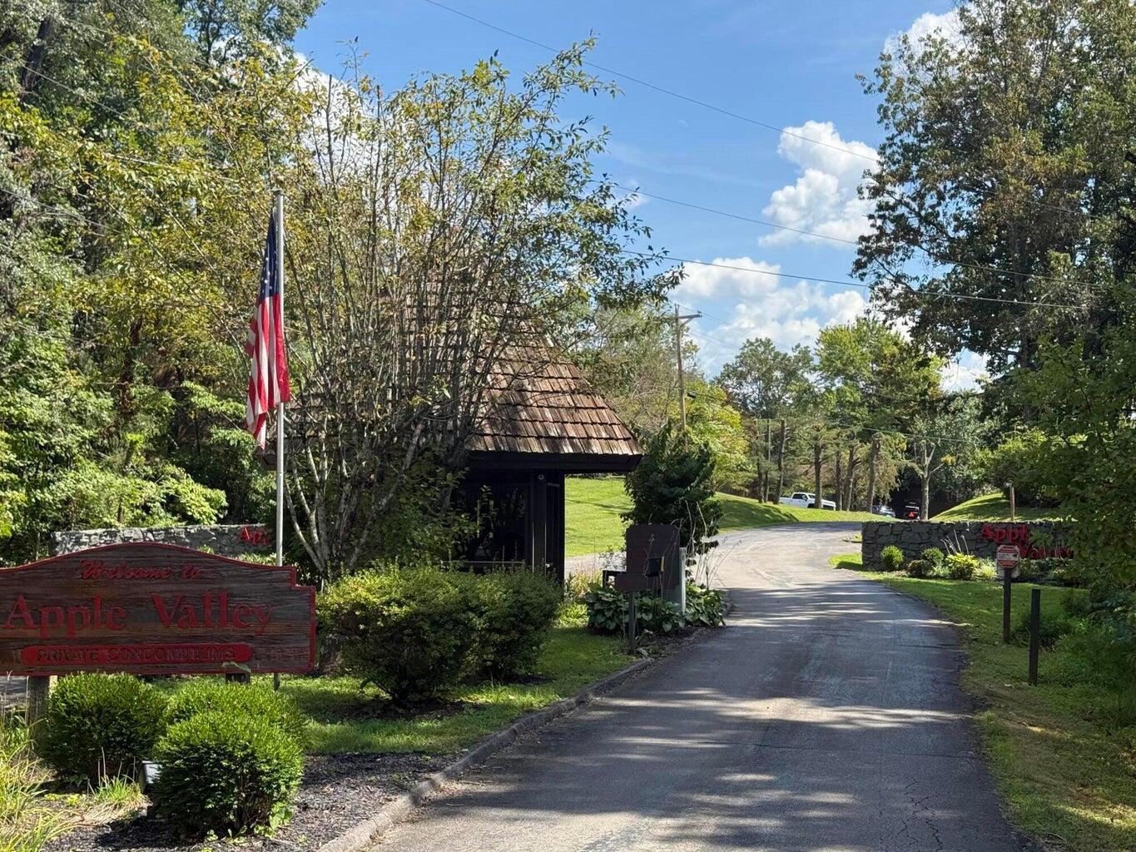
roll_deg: +0.1
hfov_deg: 39.7
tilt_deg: +2.7
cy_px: 426
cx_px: 568
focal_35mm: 48
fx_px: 1575
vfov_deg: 30.3
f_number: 1.78
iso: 64
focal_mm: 6.76
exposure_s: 1/2494
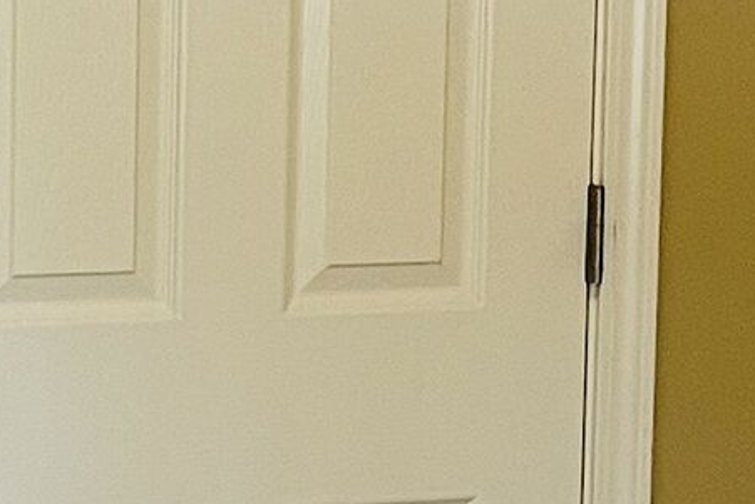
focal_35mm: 184
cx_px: 363
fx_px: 3860
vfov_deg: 7.5
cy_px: 239
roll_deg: -1.4
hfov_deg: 11.2
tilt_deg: -8.1
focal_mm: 5.1
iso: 200
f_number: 1.6
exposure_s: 1/60
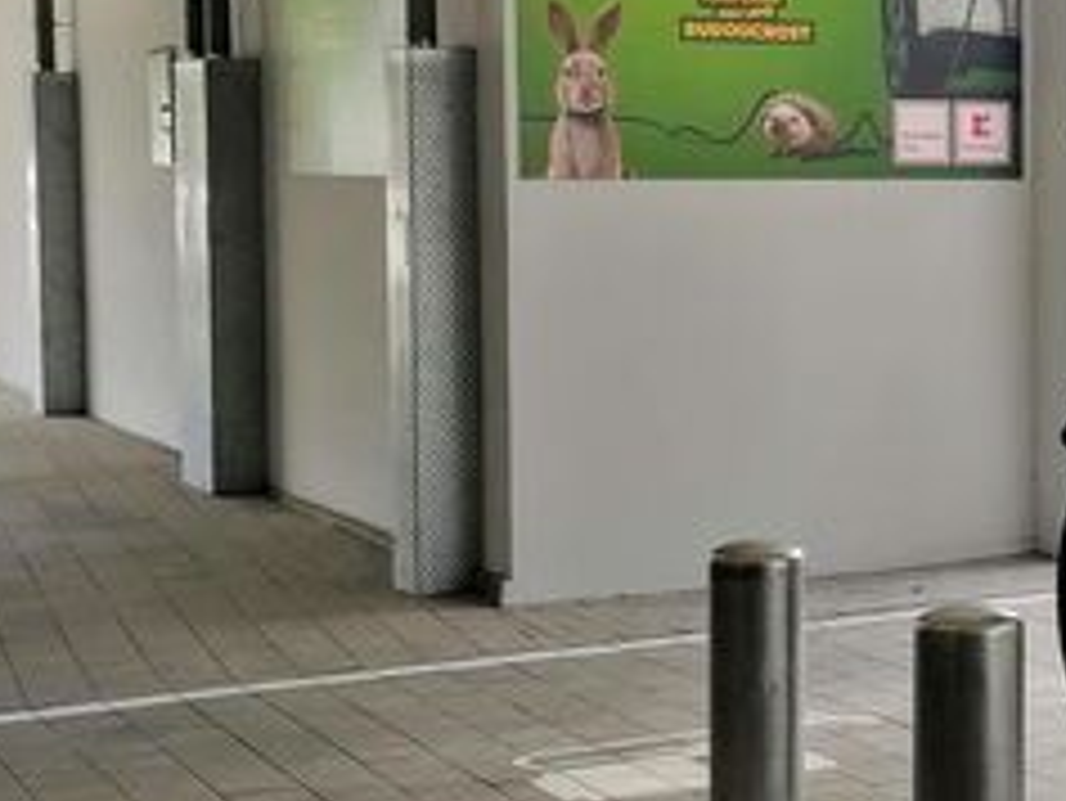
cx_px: 1142
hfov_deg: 20.4
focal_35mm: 92
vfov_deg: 16.1
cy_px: 387
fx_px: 2835
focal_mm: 5.3
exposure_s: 1/119
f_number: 1.8
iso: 50
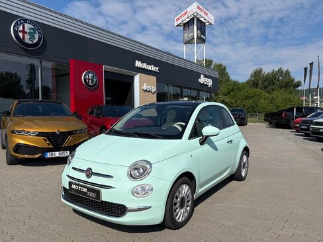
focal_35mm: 26
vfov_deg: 53.1
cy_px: 121
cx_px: 162
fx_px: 243
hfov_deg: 67.3
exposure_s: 1/6993
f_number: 1.6
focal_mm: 5.96
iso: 50
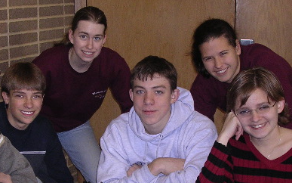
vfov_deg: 15.1
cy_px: 132
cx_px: 124
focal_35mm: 86
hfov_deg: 24.1
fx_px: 684
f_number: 3.1
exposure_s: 1/60.1
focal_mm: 7.5
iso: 209
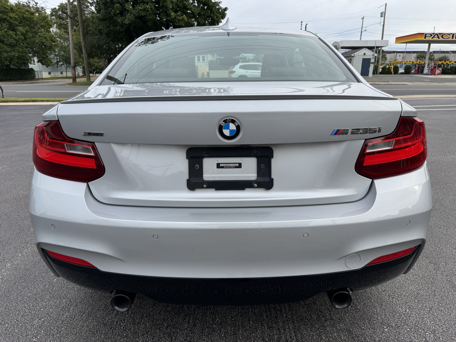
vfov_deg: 56.8
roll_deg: -0.1
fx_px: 316
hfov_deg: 71.6
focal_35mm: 24
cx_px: 228
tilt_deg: -16.9
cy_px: 171
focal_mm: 6.76
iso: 80
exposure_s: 1/2041
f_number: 1.78
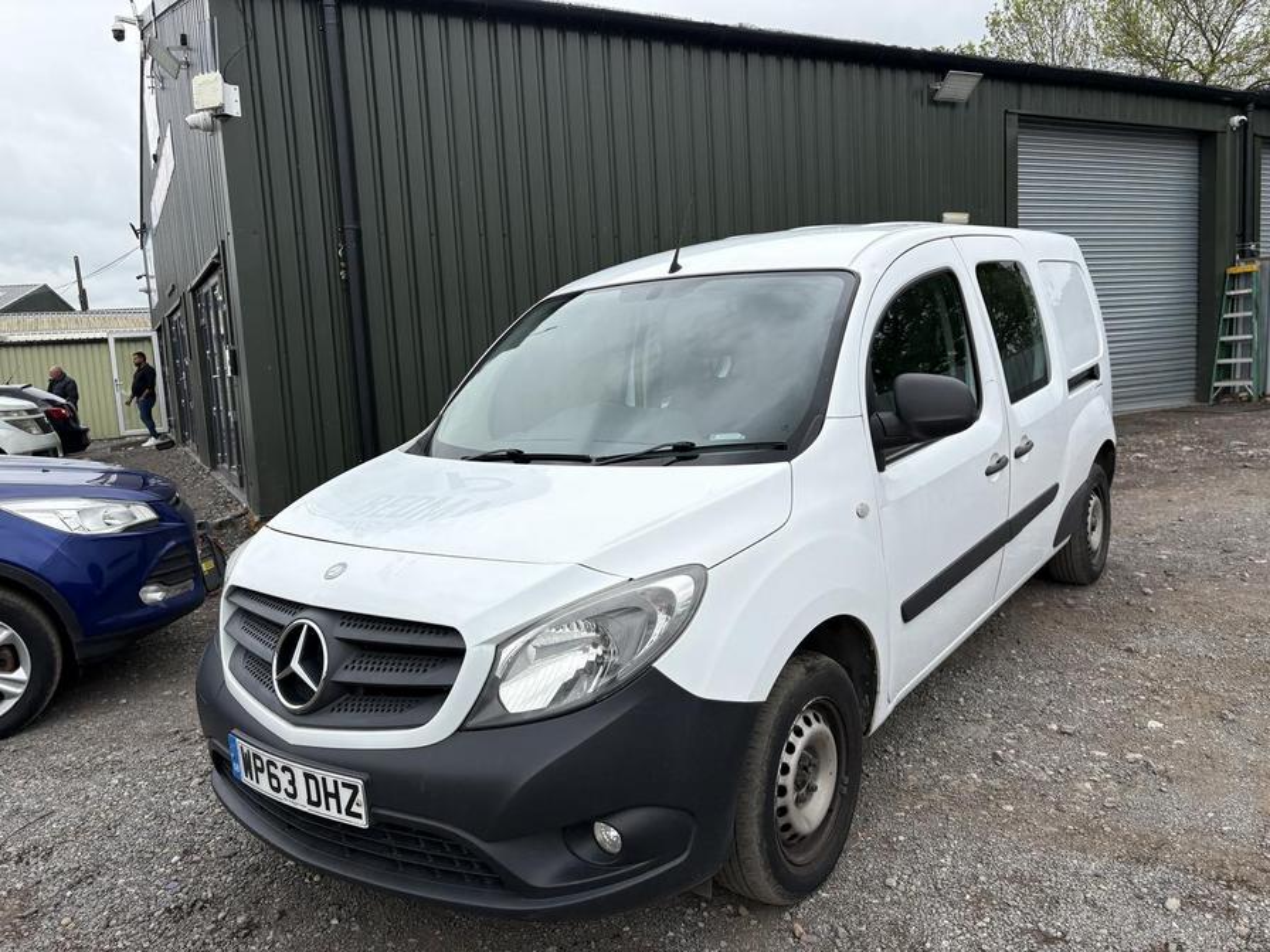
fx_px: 954
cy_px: 476
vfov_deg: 53.1
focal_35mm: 26
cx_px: 635
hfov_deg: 67.3
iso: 50
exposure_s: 1/1751
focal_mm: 5.96
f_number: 1.6
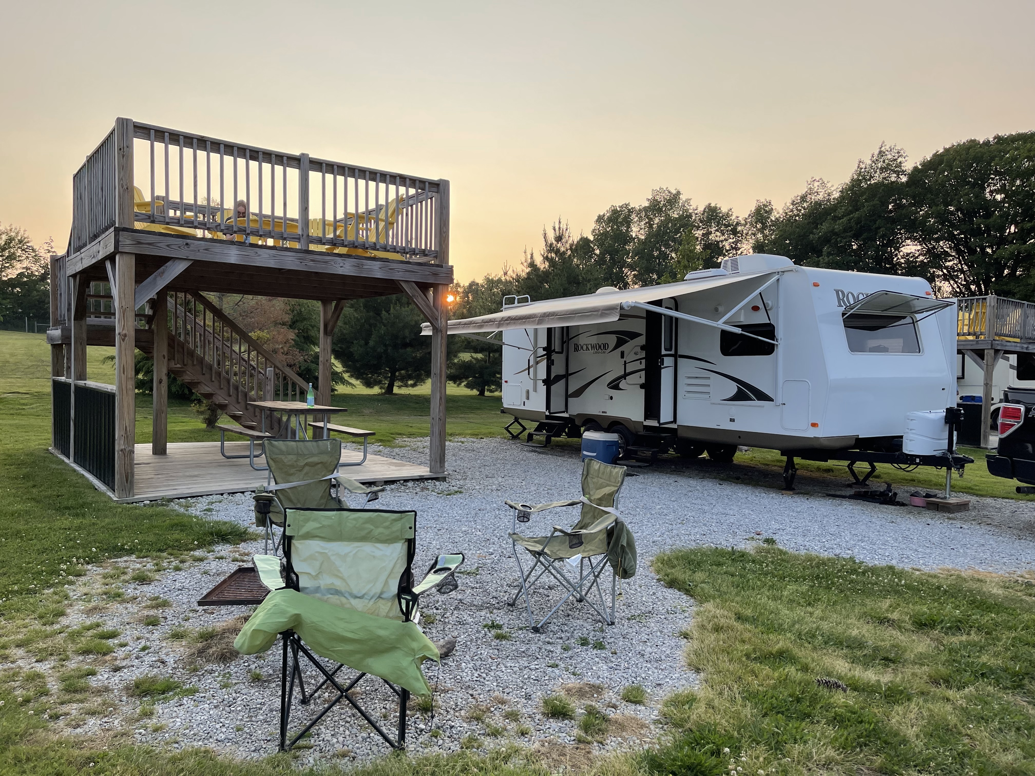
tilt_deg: -1.7
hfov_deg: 67.3
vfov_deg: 53.1
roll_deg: -0.1
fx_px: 777
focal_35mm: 26
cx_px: 518
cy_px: 388
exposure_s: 1/645
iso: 32
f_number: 1.6
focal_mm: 5.1
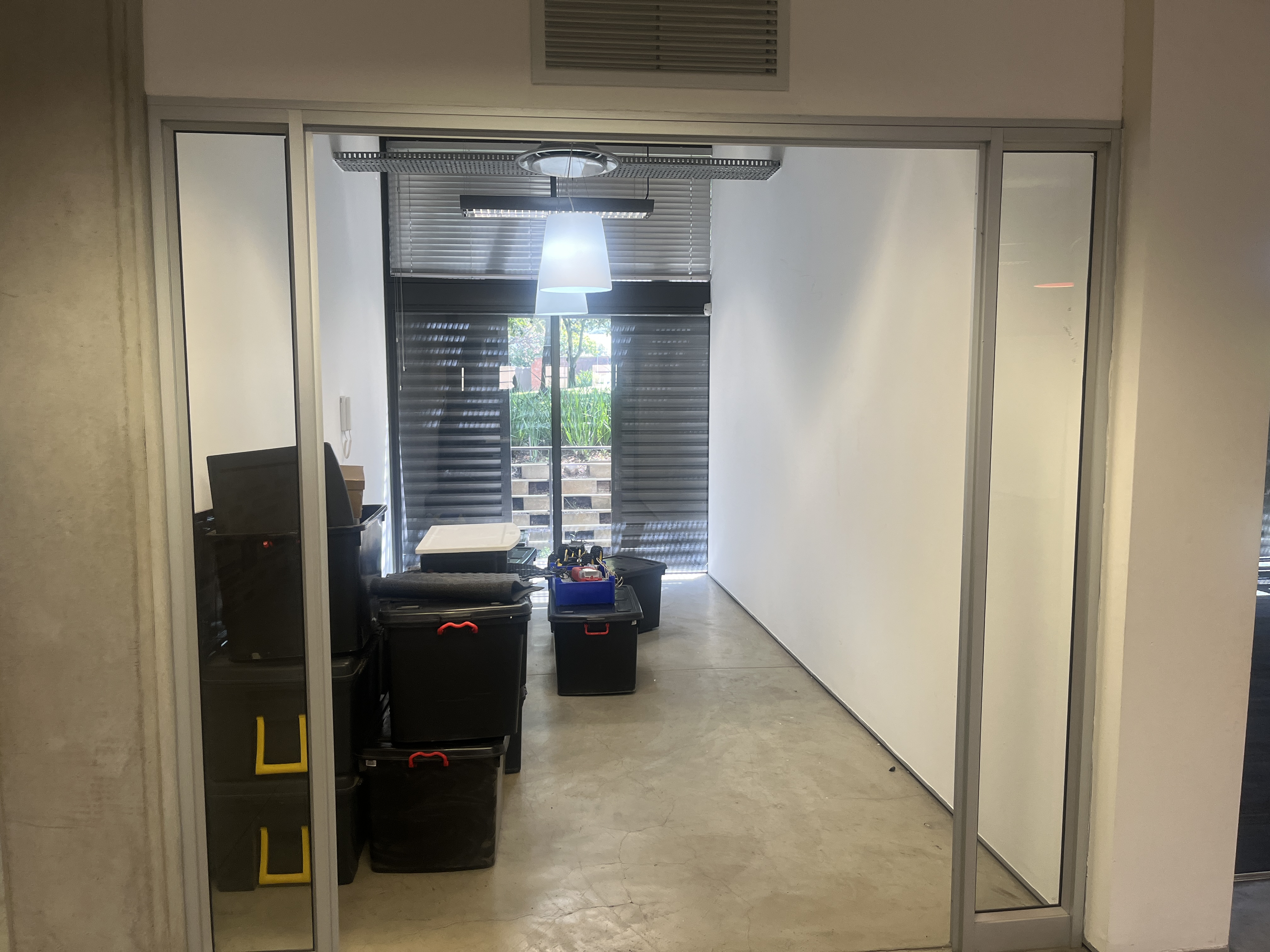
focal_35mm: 26
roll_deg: +0.1
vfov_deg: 53.1
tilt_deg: -6.3
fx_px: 954
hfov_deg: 67.3
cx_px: 635
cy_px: 476
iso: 100
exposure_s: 1/100
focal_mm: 5.1
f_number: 1.6
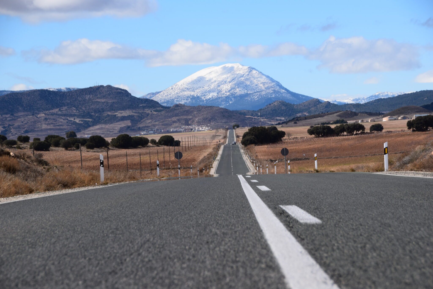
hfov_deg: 15.2
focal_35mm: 135
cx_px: 216
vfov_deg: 10.2
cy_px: 144
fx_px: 1624
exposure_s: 1/500
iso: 220
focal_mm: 90
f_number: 11
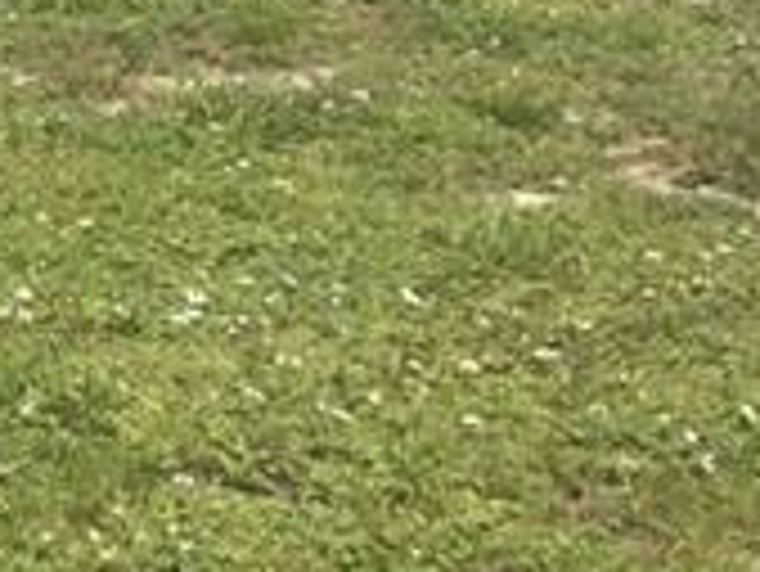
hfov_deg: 12.8
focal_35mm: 145
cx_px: -429
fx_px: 3186
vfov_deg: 10.0
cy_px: -207
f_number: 2.4
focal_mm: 3.3
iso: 32
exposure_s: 1/2288
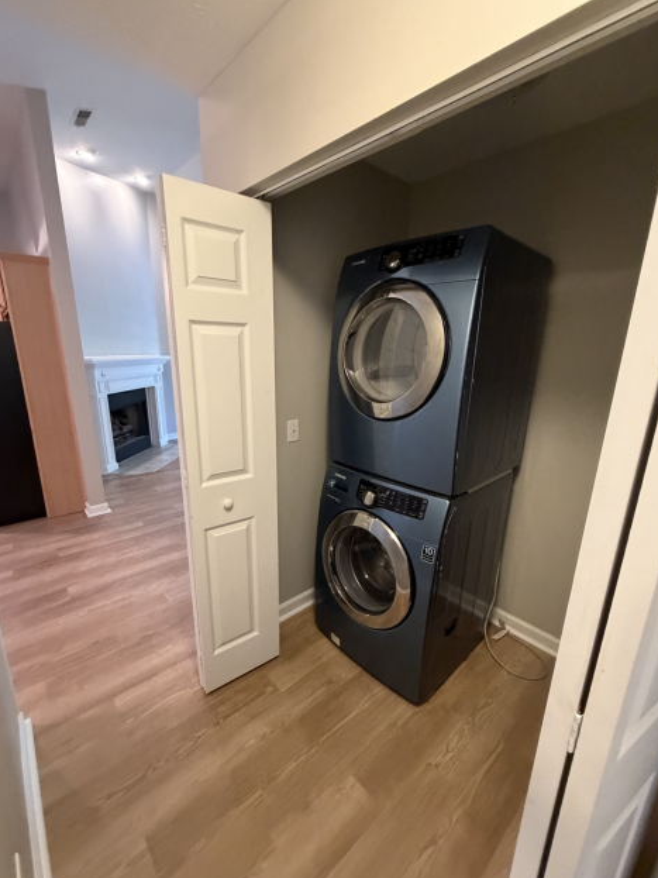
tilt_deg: -17.6
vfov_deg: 98.1
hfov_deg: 81.7
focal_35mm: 15
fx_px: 380
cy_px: 455
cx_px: 327
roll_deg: -3.2
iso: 500
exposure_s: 1/59
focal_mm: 2.22
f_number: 2.2
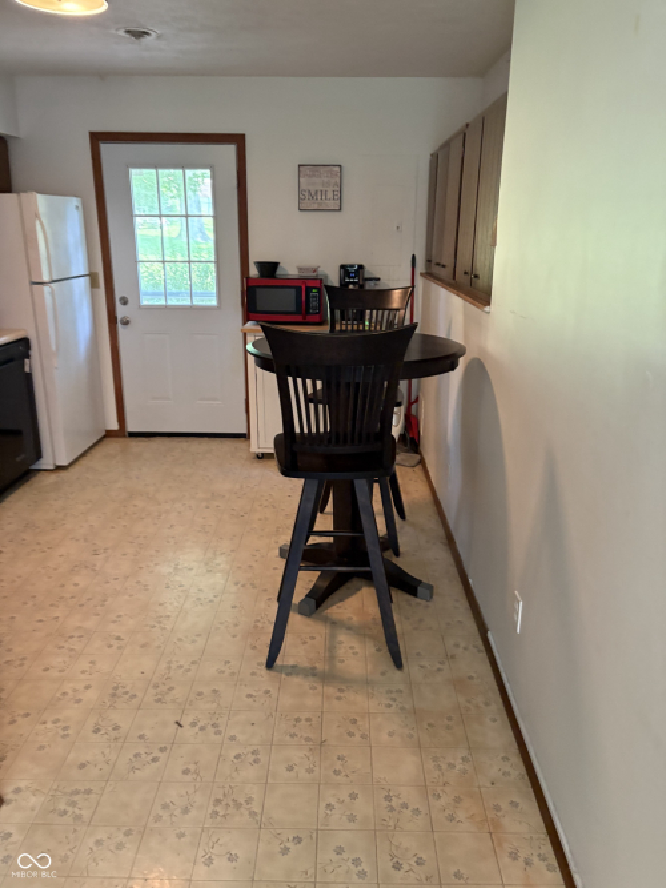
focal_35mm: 26
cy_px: 444
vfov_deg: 67.3
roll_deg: -0.8
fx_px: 667
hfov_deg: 53.0
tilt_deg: -20.8
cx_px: 333
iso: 500
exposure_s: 1/60
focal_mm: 5.96
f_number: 1.6
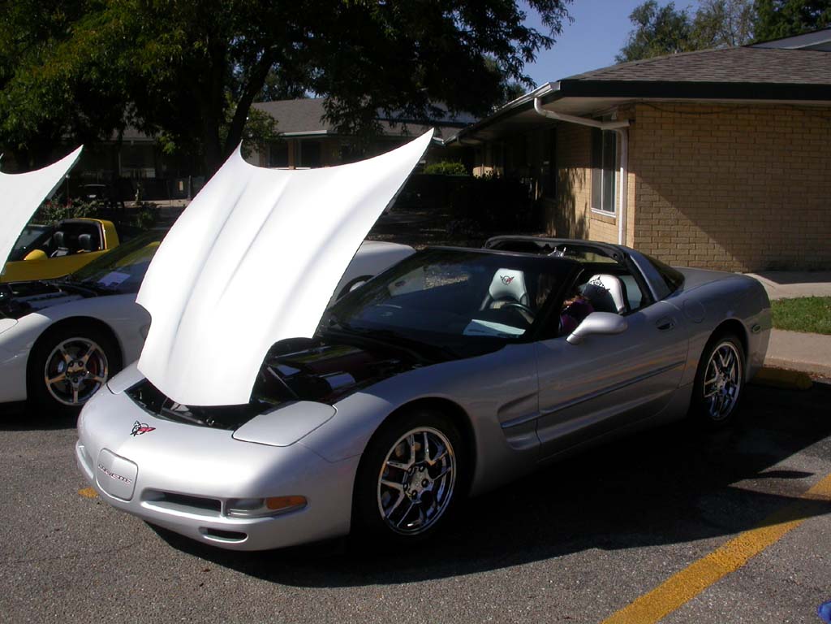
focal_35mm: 38
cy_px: 312
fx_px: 912
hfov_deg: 49.0
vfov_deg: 37.7
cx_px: 416
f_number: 7.5
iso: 100
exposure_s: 1/552
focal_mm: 7.85
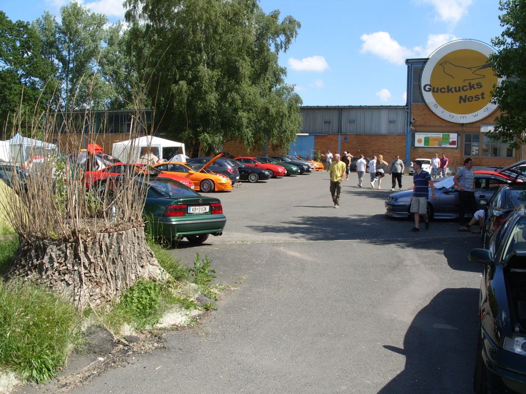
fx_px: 532
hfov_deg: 52.6
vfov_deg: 40.7
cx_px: 263
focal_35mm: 35
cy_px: 197
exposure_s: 1/350
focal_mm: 7.8
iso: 80
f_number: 6.3
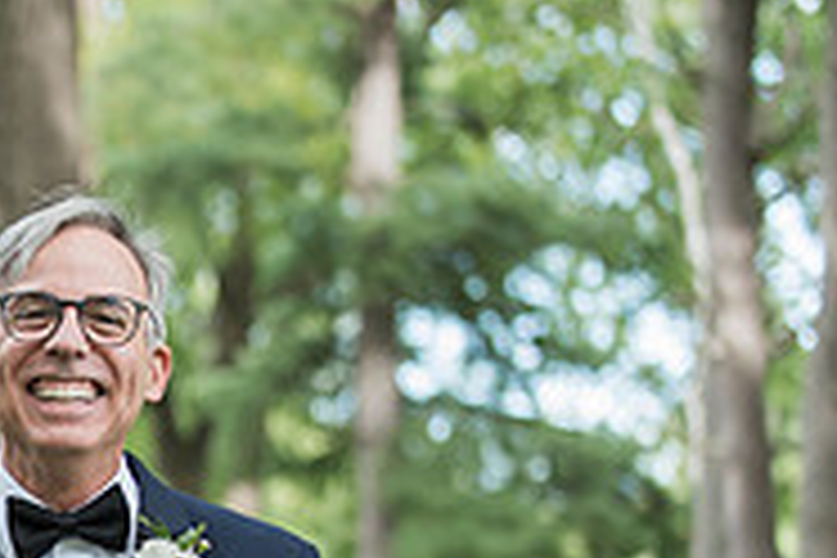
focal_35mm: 225
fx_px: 5231
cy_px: 626
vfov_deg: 6.1
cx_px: -101
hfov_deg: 9.1
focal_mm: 70
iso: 400
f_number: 2.8
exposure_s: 1/500
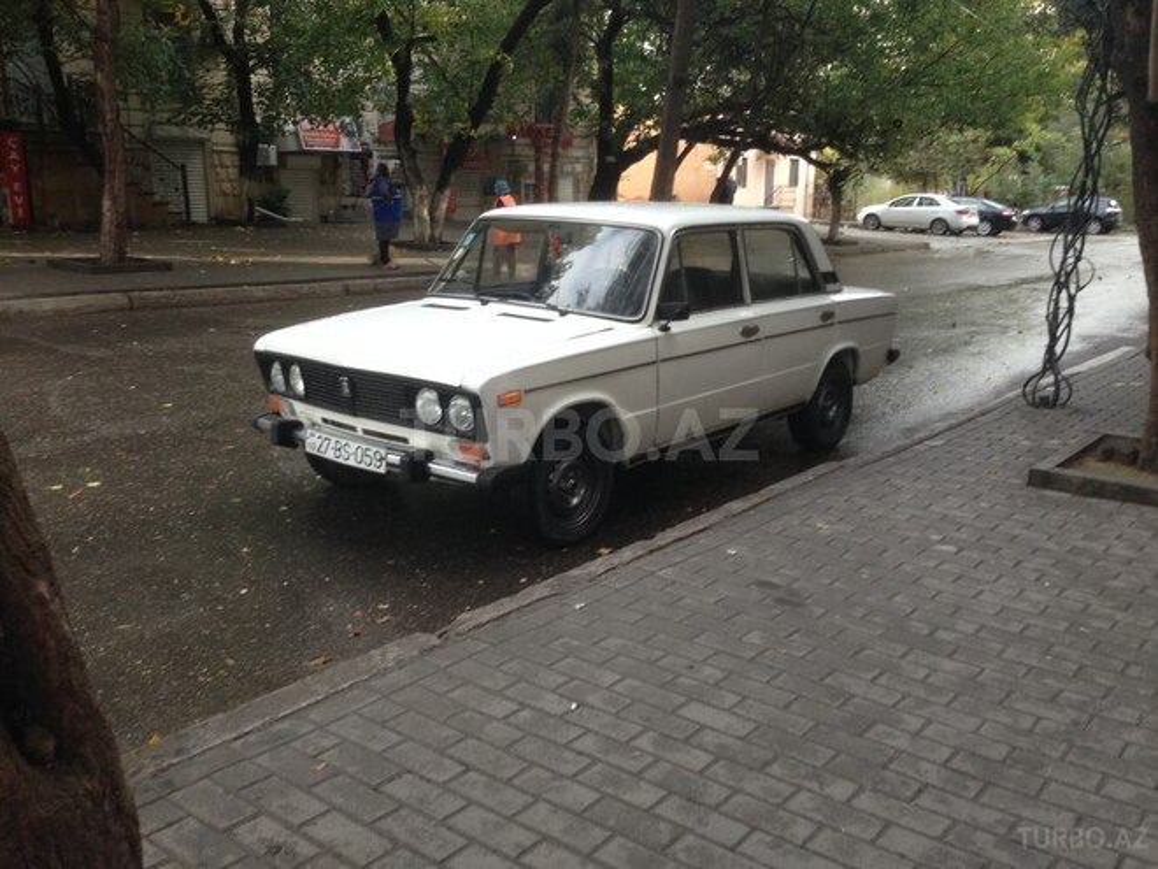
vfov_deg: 42.9
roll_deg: -1.2
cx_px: 579
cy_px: 434
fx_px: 1104
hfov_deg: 55.4
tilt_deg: -15.8
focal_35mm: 33
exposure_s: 1/120
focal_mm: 4.12
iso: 80
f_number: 2.4
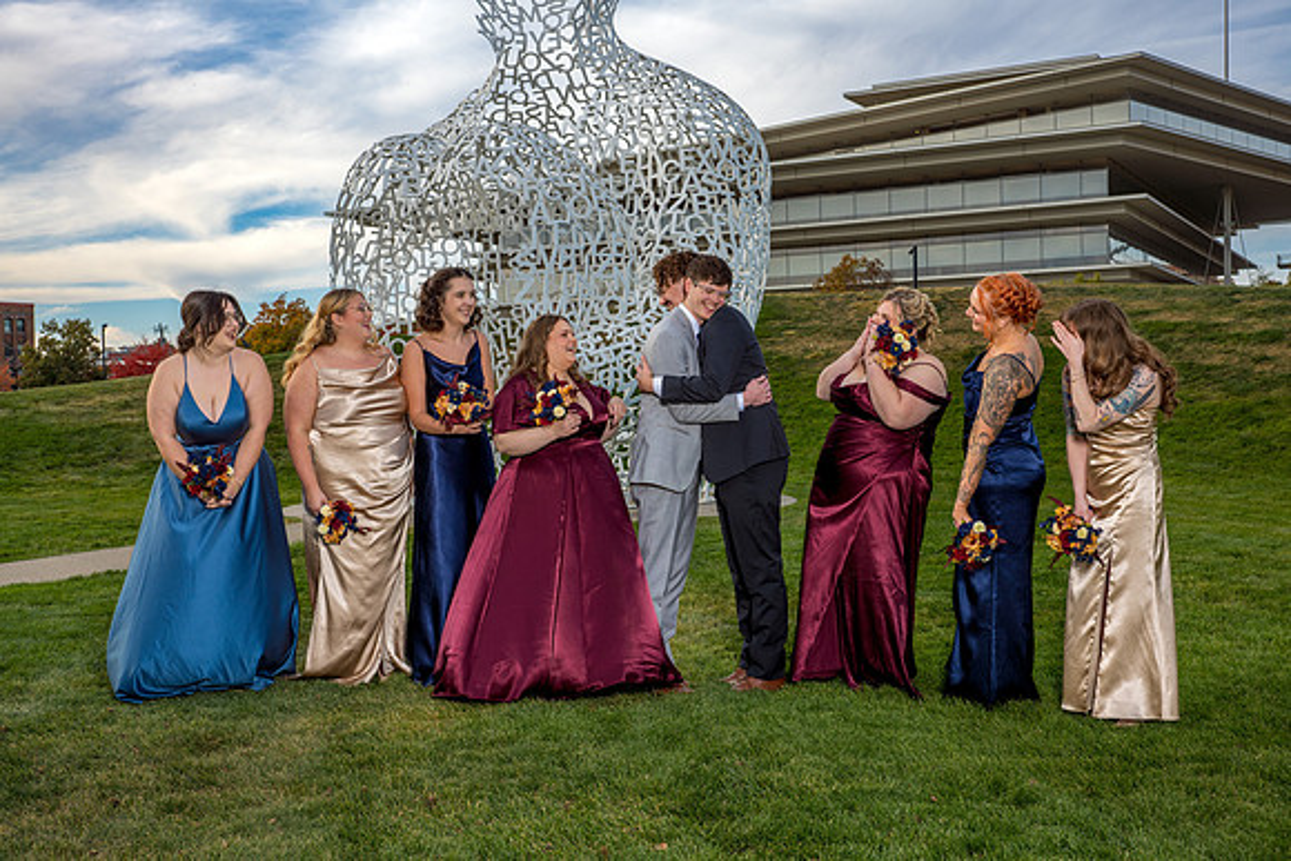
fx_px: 1255
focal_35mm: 35
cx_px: 646
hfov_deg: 54.4
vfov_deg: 37.9
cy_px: 430
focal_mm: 35
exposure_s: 1/250
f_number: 6.3
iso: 100
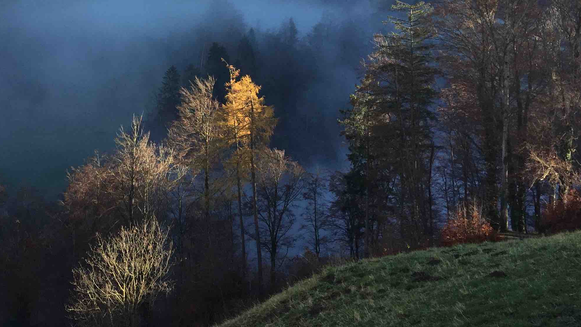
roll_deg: -2.5
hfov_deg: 39.0
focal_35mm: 52
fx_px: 801
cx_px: 158
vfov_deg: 22.0
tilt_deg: -0.3
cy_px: -17
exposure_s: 1/549
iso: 32
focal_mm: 4.15
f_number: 2.2
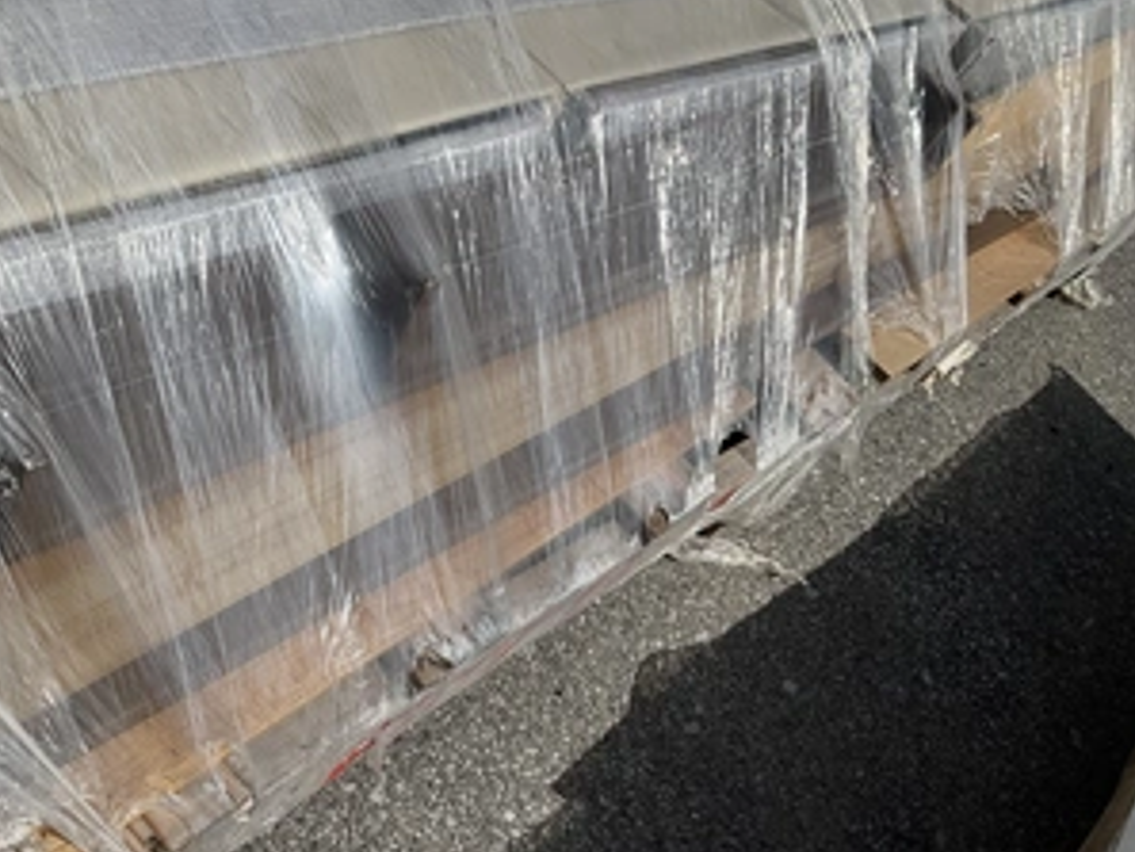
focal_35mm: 39
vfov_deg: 36.8
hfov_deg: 47.2
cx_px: 390
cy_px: 497
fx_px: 1279
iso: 25
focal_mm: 3
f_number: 1.8
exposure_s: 1/5263
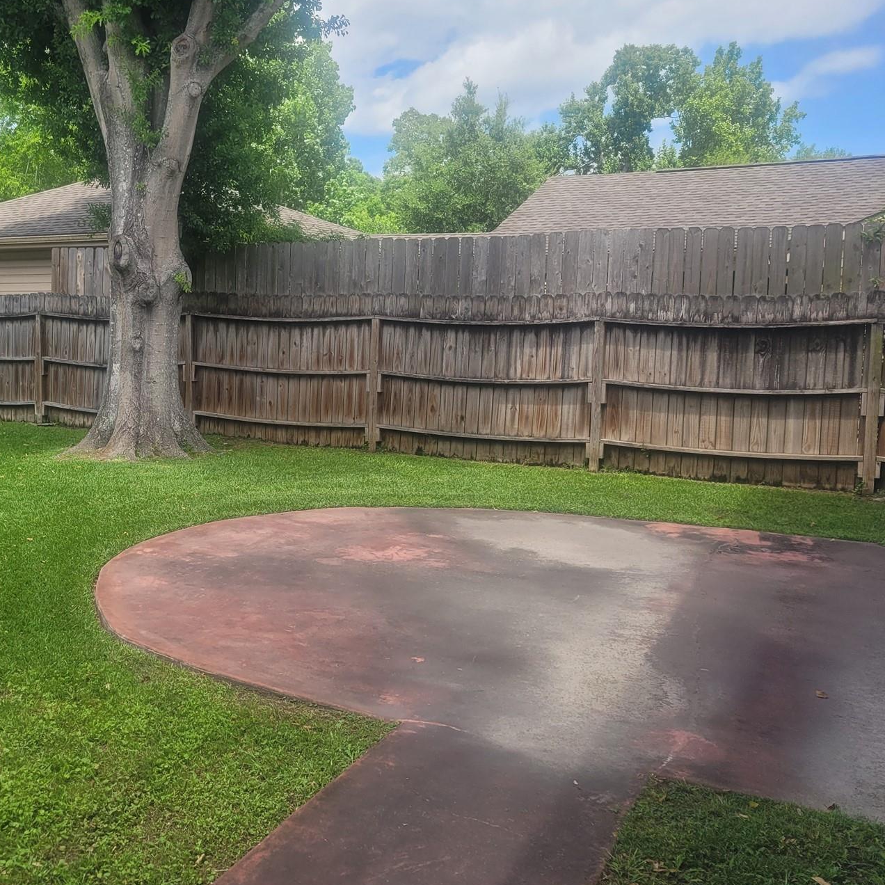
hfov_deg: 43.4
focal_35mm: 37
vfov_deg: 44.9
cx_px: 217
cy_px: 438
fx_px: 1070
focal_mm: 5.4
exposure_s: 1/1279
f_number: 1.8
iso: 40
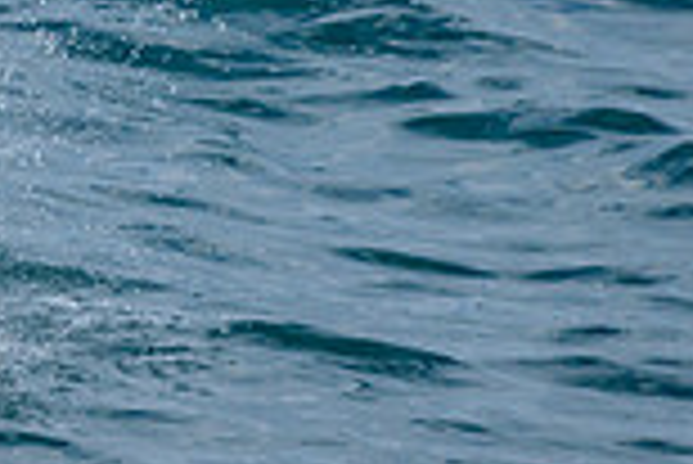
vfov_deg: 0.6
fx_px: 44451
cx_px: -590
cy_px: -56
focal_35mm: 2307
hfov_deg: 0.9
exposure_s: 1/1250
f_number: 5.6
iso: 450
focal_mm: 500
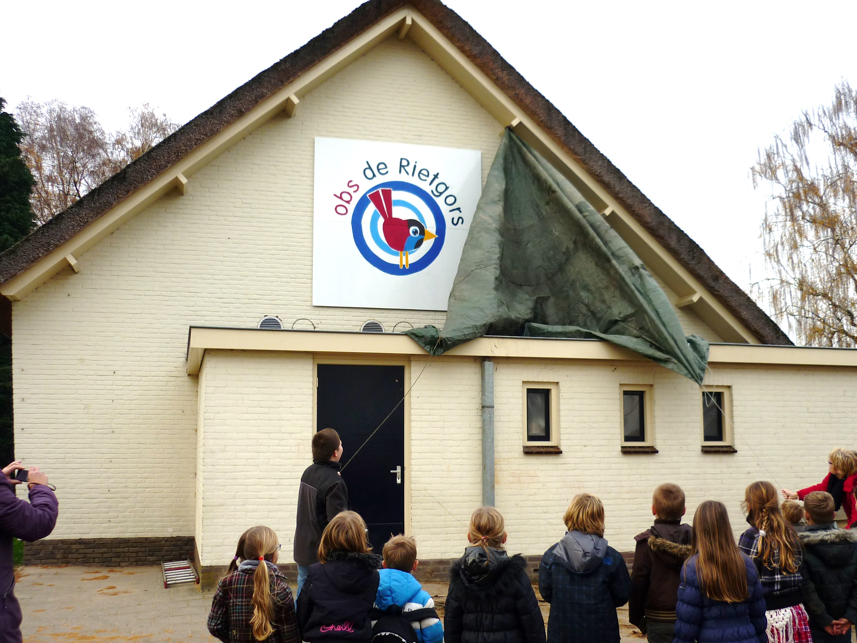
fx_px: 891
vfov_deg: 39.7
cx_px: 428
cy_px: 322
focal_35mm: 36
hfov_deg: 51.4
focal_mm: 5.9
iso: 80
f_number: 2.9
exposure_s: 1/320
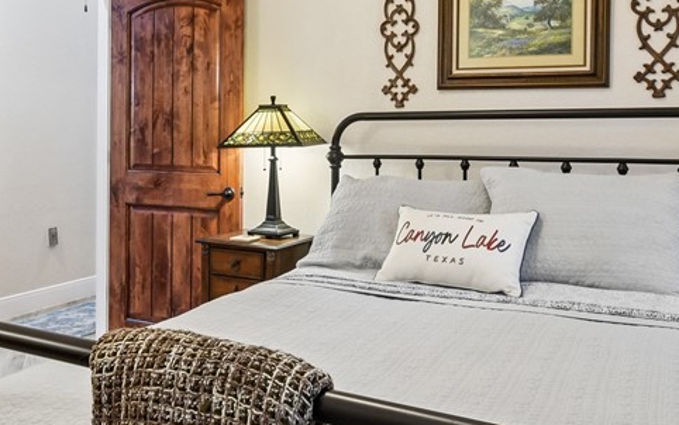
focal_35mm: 39
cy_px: 137
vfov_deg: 32.5
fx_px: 722
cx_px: 279
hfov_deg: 50.1
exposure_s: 1/15
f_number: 8
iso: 2800
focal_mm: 17
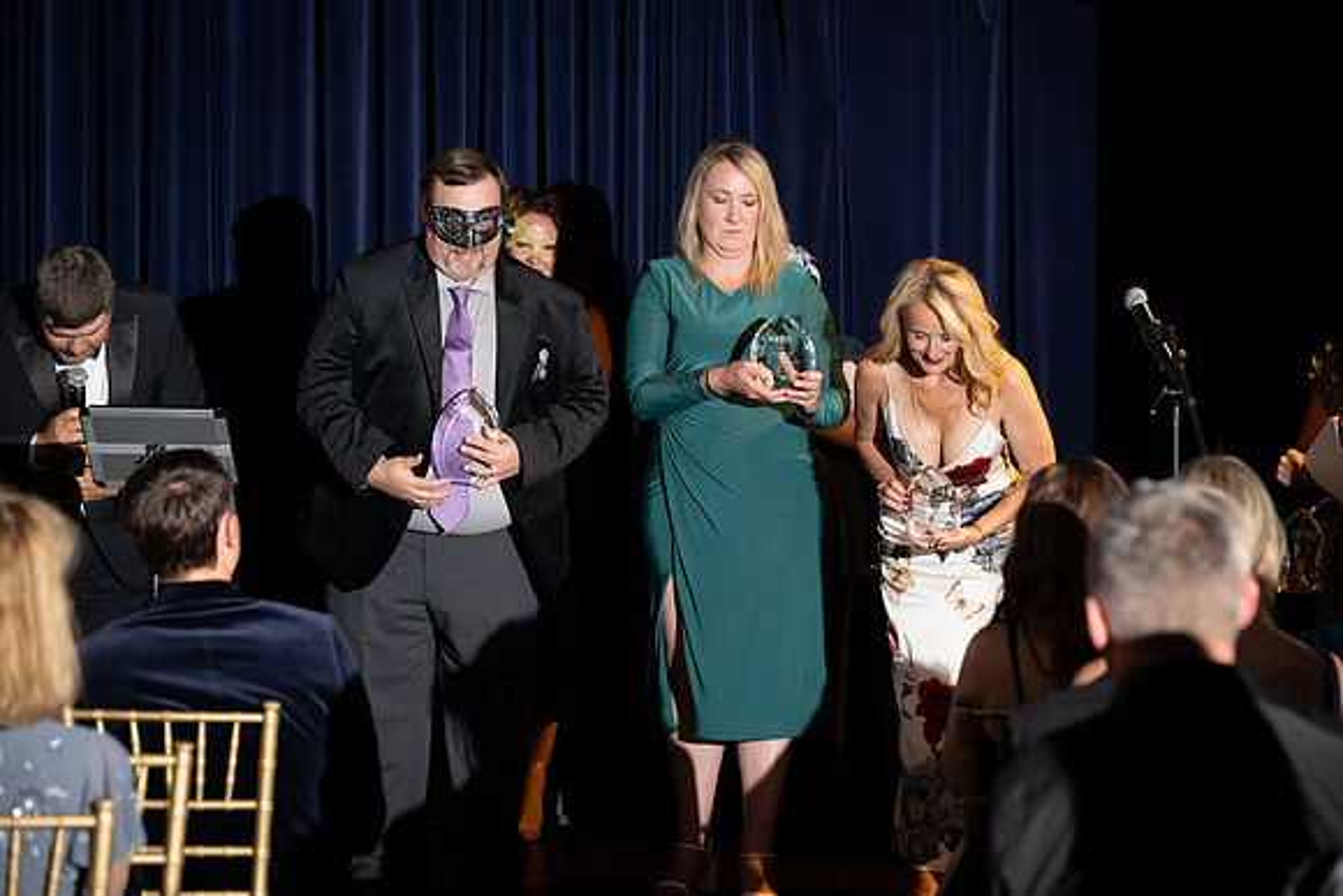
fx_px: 4589
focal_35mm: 123
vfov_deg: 11.2
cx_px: 672
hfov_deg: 16.6
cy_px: 448
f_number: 5
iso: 2500
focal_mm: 123
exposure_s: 1/200
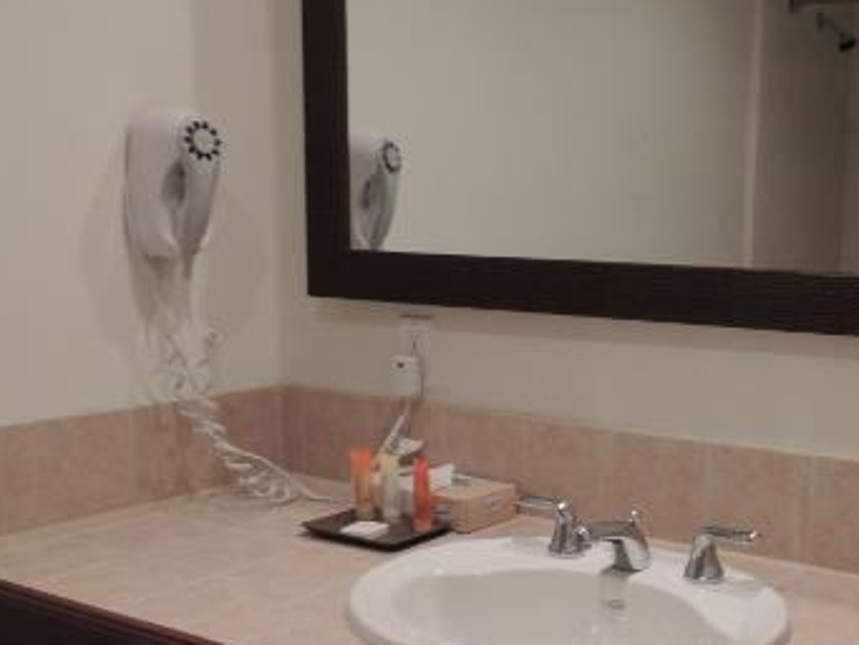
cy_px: 416
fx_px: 1117
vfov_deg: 32.0
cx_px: 693
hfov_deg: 40.3
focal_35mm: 45
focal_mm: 4.3
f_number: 3
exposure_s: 1/30
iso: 220
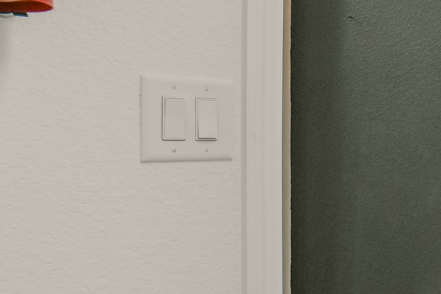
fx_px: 601
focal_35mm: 49
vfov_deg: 27.5
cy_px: 170
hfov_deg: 27.3
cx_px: 669
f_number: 11
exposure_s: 1/20
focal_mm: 14
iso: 500
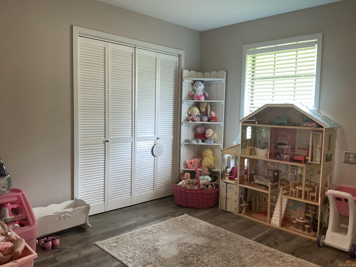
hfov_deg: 63.4
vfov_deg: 49.7
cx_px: 178
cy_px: 134
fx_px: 288
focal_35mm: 28
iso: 320
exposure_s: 1/40
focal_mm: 3
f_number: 1.8
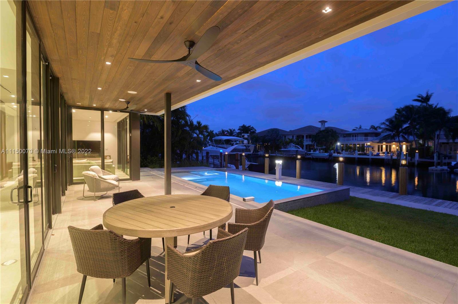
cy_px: 152
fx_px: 216
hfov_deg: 93.3
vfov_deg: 70.3
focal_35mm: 17
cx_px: 229
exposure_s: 1.6
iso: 100
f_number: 5.6
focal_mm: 17
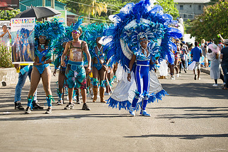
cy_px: 57
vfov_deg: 10.3
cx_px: 88
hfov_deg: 15.4
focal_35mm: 133
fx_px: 842
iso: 100
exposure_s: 1/200
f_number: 5.6
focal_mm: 85
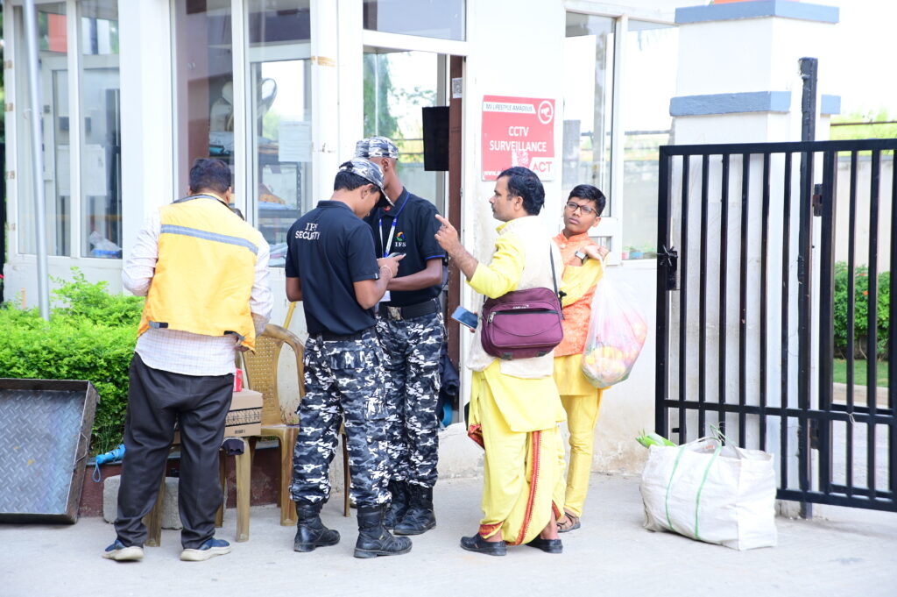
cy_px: 298
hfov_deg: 55.1
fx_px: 859
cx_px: 448
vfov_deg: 38.3
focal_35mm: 34
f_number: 5
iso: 250
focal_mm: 34.5
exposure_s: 1/160
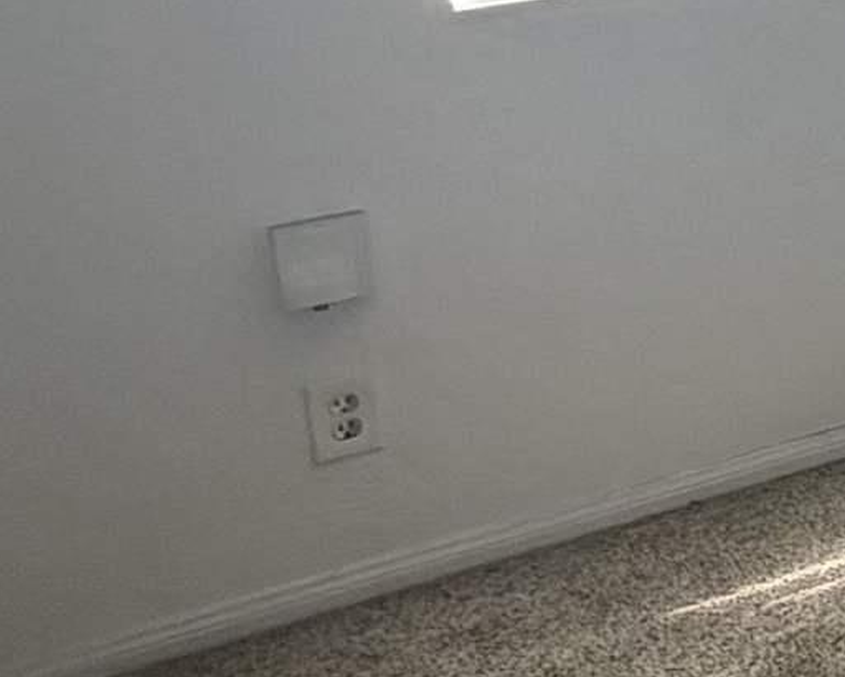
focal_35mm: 82
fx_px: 2051
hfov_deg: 13.8
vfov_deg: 17.6
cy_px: -190
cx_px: 2165
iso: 160
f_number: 2.2
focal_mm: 2.22
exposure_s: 1/121
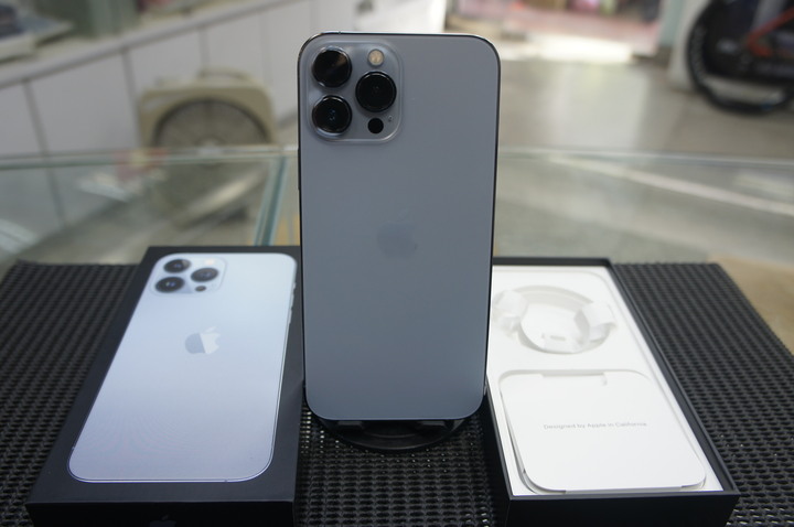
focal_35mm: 30
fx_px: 661
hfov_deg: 62.0
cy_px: 264
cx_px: 397
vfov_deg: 43.5
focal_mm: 20
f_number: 4.5
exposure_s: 1/40
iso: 200
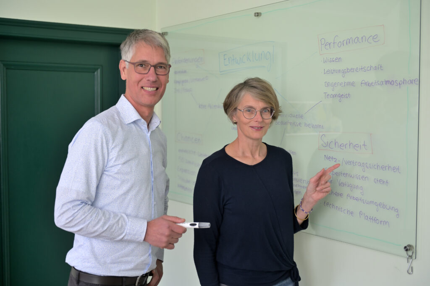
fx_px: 573
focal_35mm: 48
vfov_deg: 28.0
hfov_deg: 41.1
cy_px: 143
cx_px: 215
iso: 320
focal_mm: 48
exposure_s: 1/50
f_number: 2.8
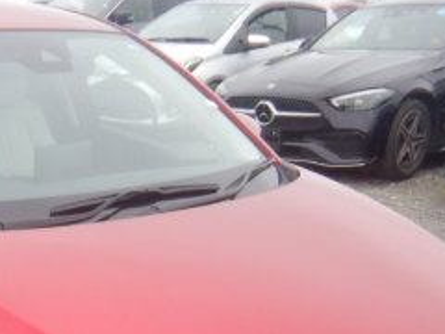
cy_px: 373
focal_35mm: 64
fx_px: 823
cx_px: 104
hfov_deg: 29.7
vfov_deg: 21.7
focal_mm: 4.3
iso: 125
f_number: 2.8
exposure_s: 1/80
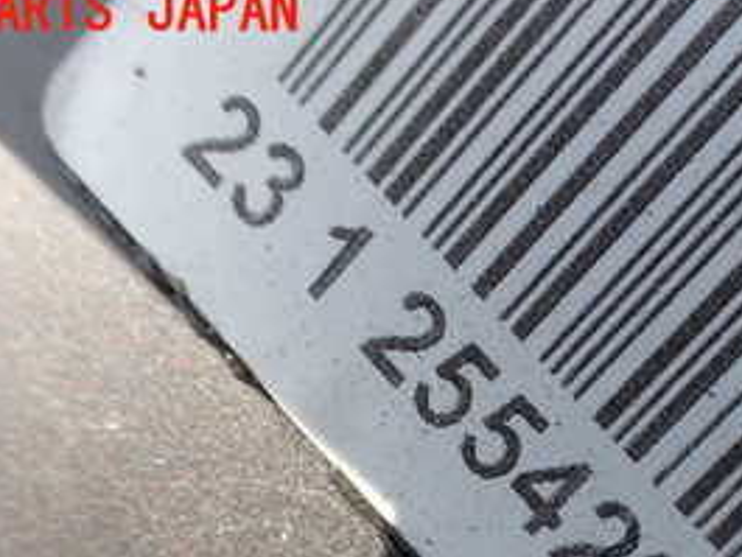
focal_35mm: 68
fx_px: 1458
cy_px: 607
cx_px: 630
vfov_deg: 20.6
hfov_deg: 27.8
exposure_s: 1/320
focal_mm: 5.4
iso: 100
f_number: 3.2
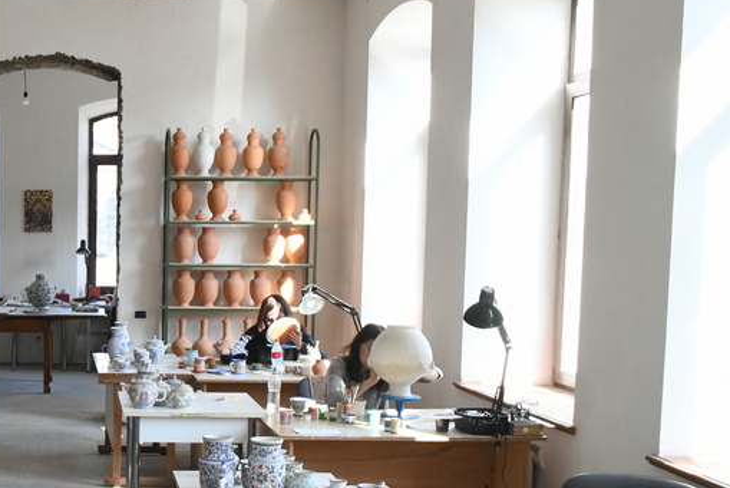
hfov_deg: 33.4
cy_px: 347
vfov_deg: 24.5
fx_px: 1116
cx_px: 14
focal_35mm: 55
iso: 4000
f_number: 16
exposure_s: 1/100
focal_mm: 28
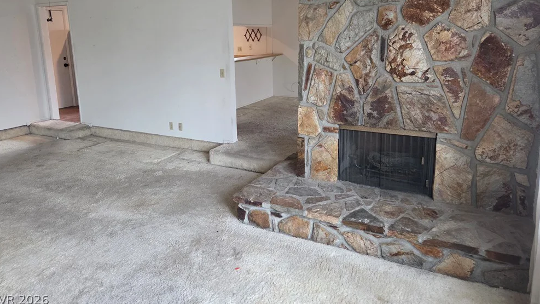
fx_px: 372
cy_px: 98
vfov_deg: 43.7
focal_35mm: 26
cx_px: 269
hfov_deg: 71.9
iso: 800
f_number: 1.8
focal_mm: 5.4
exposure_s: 1/120
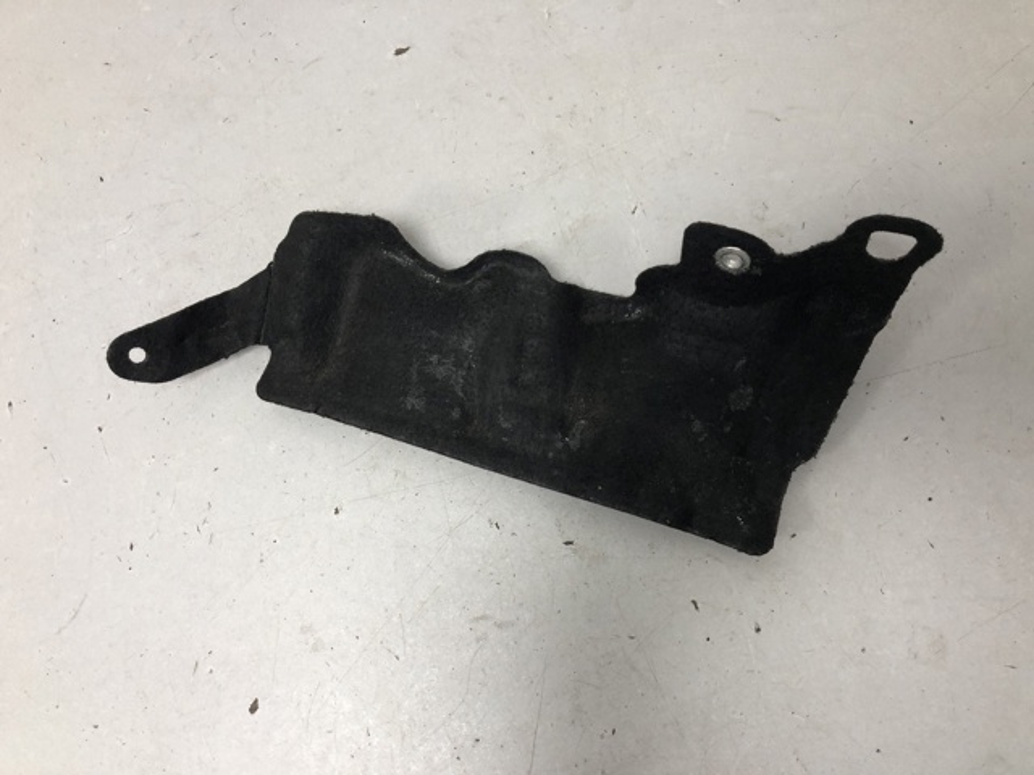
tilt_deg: -73.3
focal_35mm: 28
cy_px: 388
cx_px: 517
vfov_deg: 49.7
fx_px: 836
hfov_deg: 63.4
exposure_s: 1/25
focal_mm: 4
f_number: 1.8
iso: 40
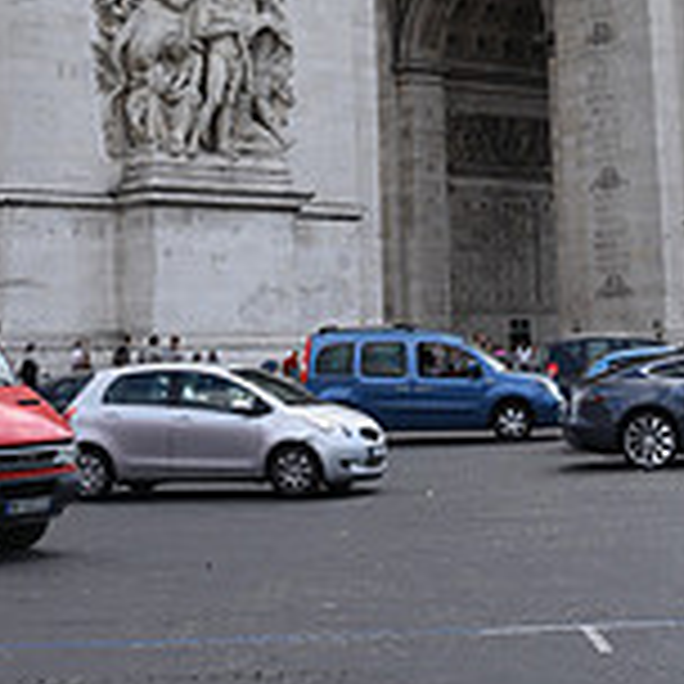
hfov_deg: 19.0
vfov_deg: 18.1
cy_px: -148
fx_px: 2034
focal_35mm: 91
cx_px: 457
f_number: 7.1
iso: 64
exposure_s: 1/125
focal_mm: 28
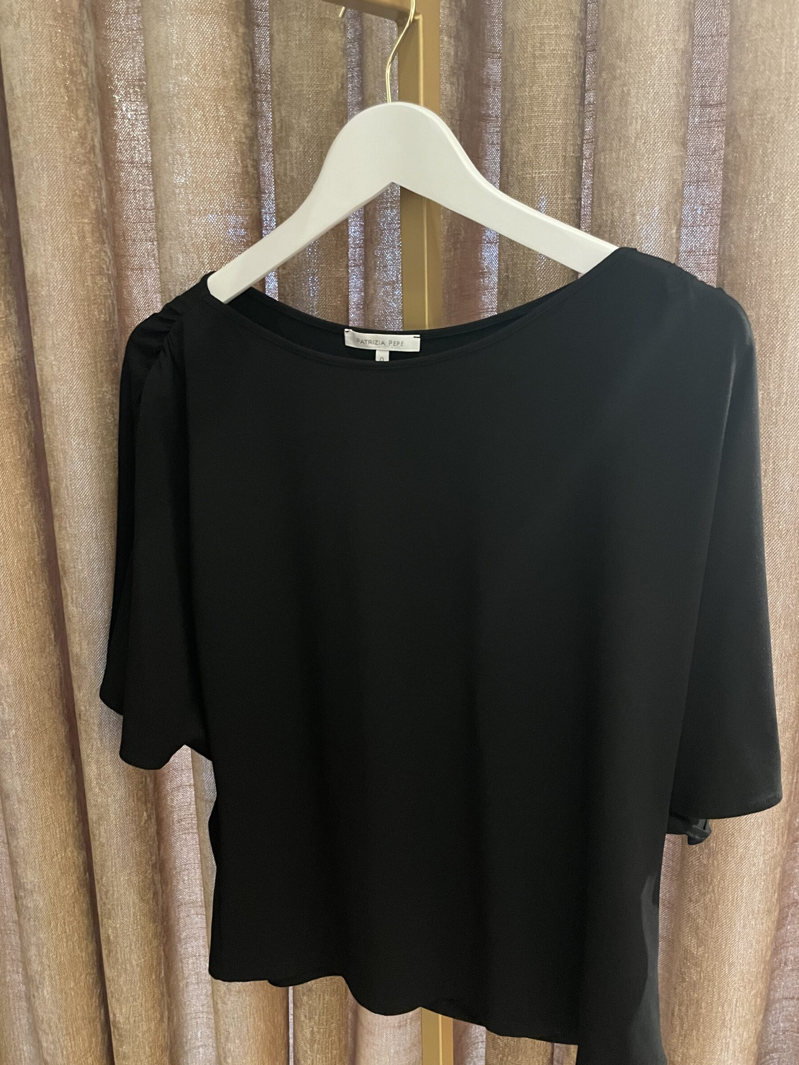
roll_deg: +2.8
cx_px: 371
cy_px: 552
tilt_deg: -14.6
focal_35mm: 28
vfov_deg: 63.4
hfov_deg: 49.7
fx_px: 862
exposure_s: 1/25
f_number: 1.6
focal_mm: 4.2
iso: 800
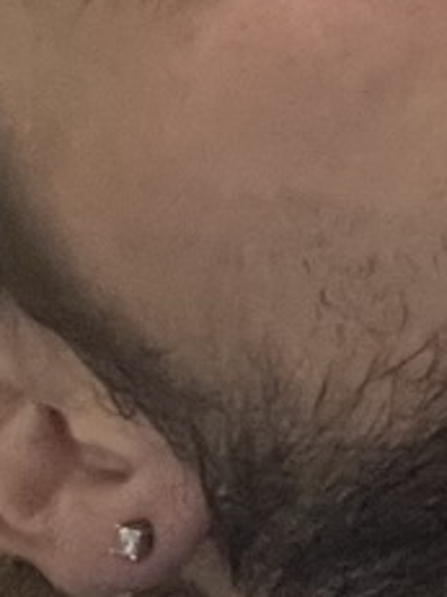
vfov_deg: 9.4
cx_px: 2101
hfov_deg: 5.7
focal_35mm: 204
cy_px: -323
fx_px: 3516
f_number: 2.2
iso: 200
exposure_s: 1/60
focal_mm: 2.71
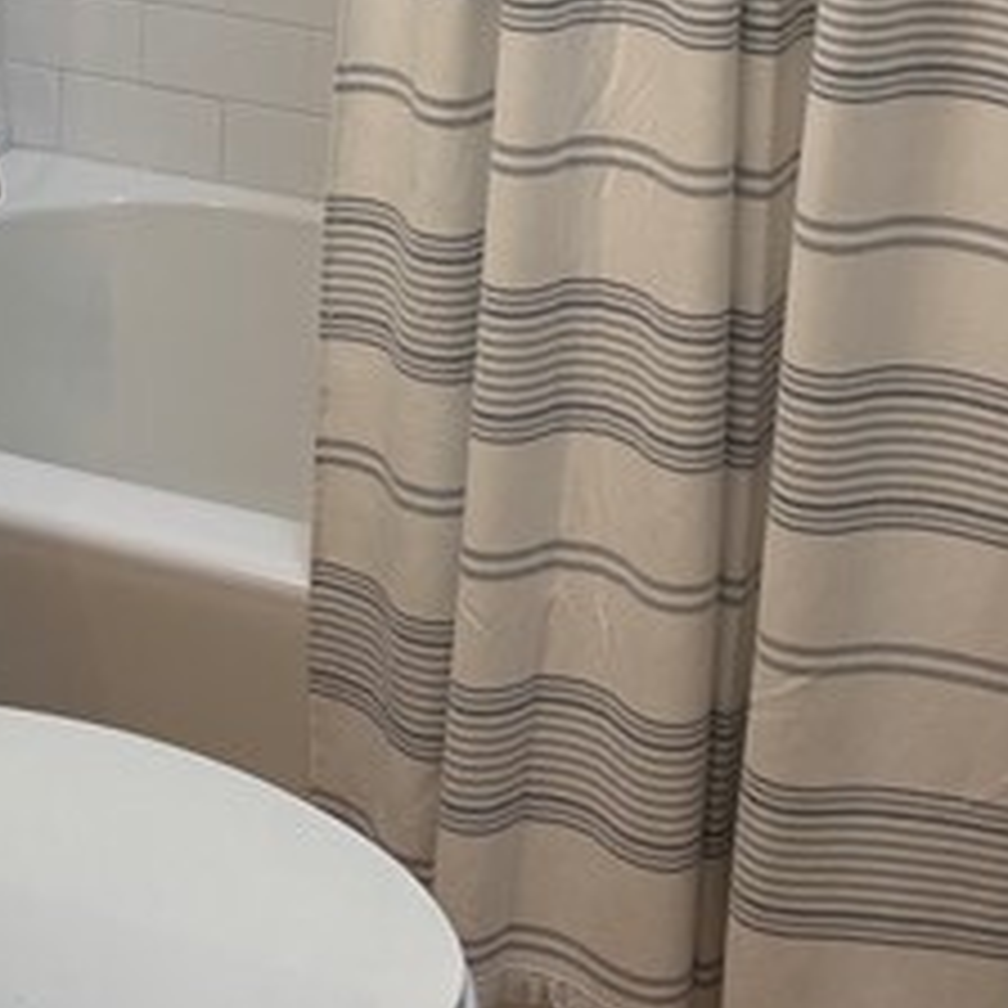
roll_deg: -0.7
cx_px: -243
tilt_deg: -12.4
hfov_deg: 15.9
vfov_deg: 15.6
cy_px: -378
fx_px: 3459
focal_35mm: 105
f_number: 1.6
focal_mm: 5.96
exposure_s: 1/120
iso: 80
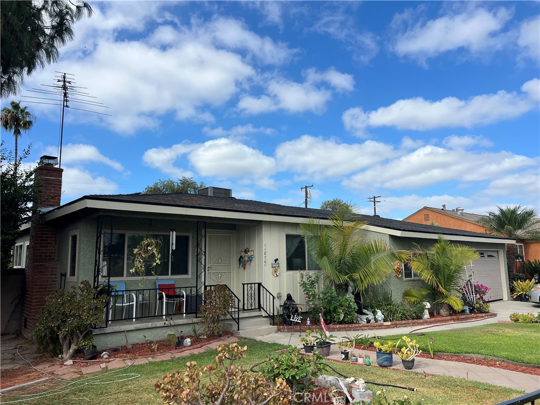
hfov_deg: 67.3
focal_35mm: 26
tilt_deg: +6.4
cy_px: 202
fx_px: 406
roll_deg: +0.7
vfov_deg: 53.1
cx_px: 270
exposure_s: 1/4444
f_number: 1.5
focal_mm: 5.7
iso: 50
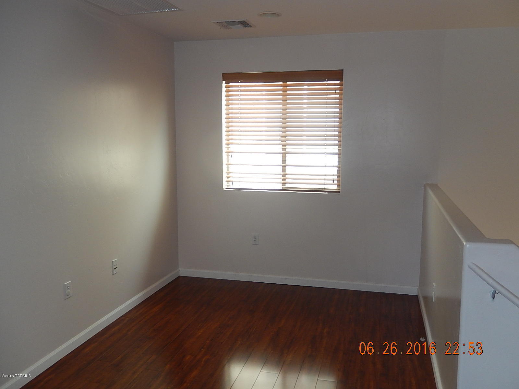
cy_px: 194
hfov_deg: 56.8
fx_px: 480
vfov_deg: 44.2
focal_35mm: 32
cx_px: 260
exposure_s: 1/30
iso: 160
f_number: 3.8
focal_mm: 5.7
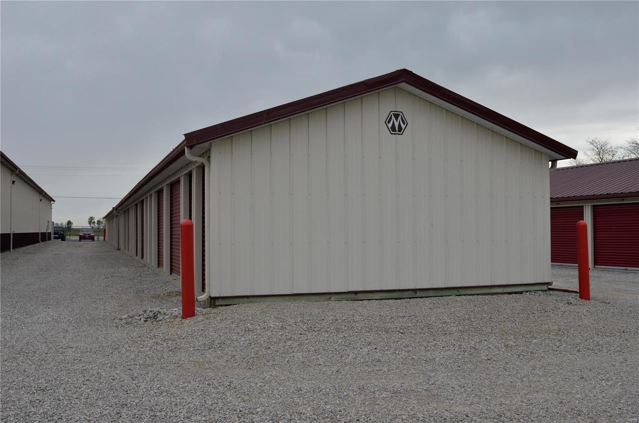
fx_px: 638
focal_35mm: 36
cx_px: 320
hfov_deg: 53.2
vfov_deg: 36.7
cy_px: 212
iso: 400
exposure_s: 1/250
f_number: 8
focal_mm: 24
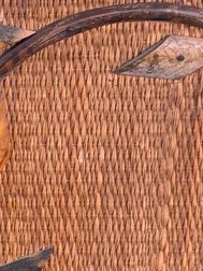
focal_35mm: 165
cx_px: -308
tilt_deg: -18.7
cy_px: 147
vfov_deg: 12.0
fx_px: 1290
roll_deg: +0.0
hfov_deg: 8.2
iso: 40
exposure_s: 1/186
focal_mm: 5.96
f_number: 1.6
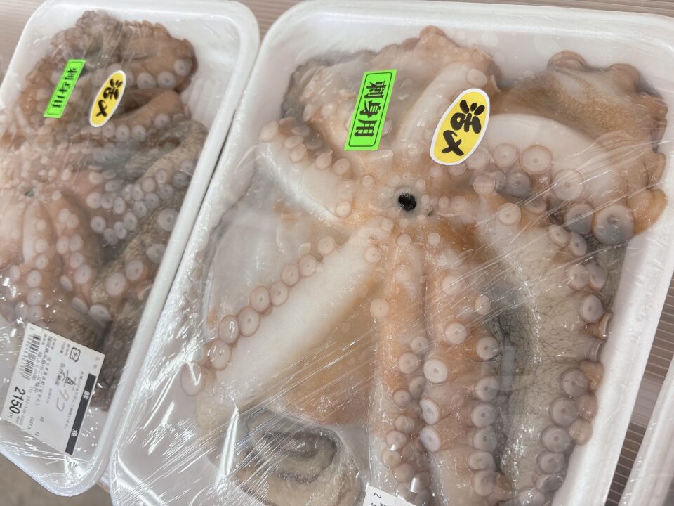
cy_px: 253
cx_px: 337
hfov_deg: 67.3
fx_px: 506
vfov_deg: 53.1
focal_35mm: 26
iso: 80
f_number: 1.6
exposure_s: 1/60
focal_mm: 5.96
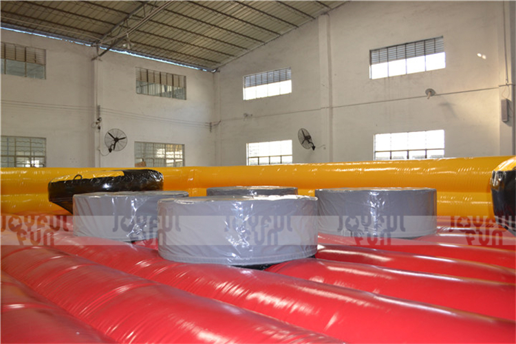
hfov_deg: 61.9
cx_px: 258
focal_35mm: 30
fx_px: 430
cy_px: 172
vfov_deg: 43.6
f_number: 4
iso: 400
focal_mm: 20
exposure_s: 1/60
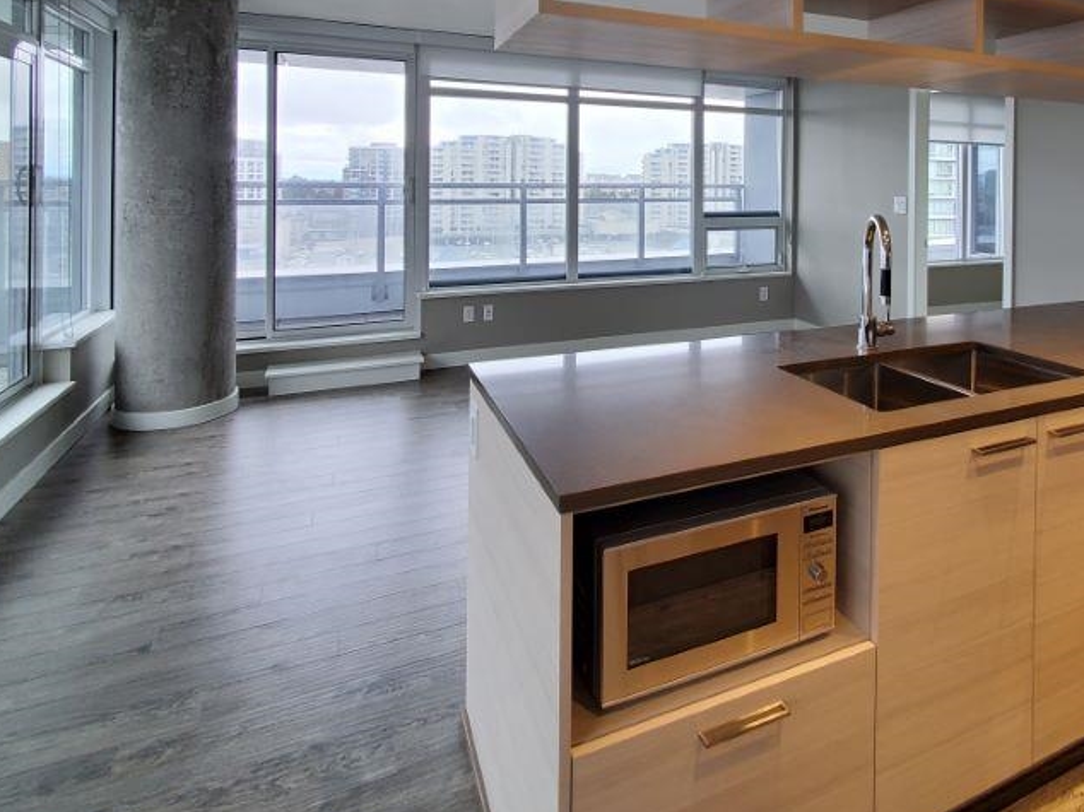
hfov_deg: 77.4
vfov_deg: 59.1
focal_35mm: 21
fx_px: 657
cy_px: 176
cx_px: 687
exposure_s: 1/59
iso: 125
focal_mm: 1.8
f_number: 2.2
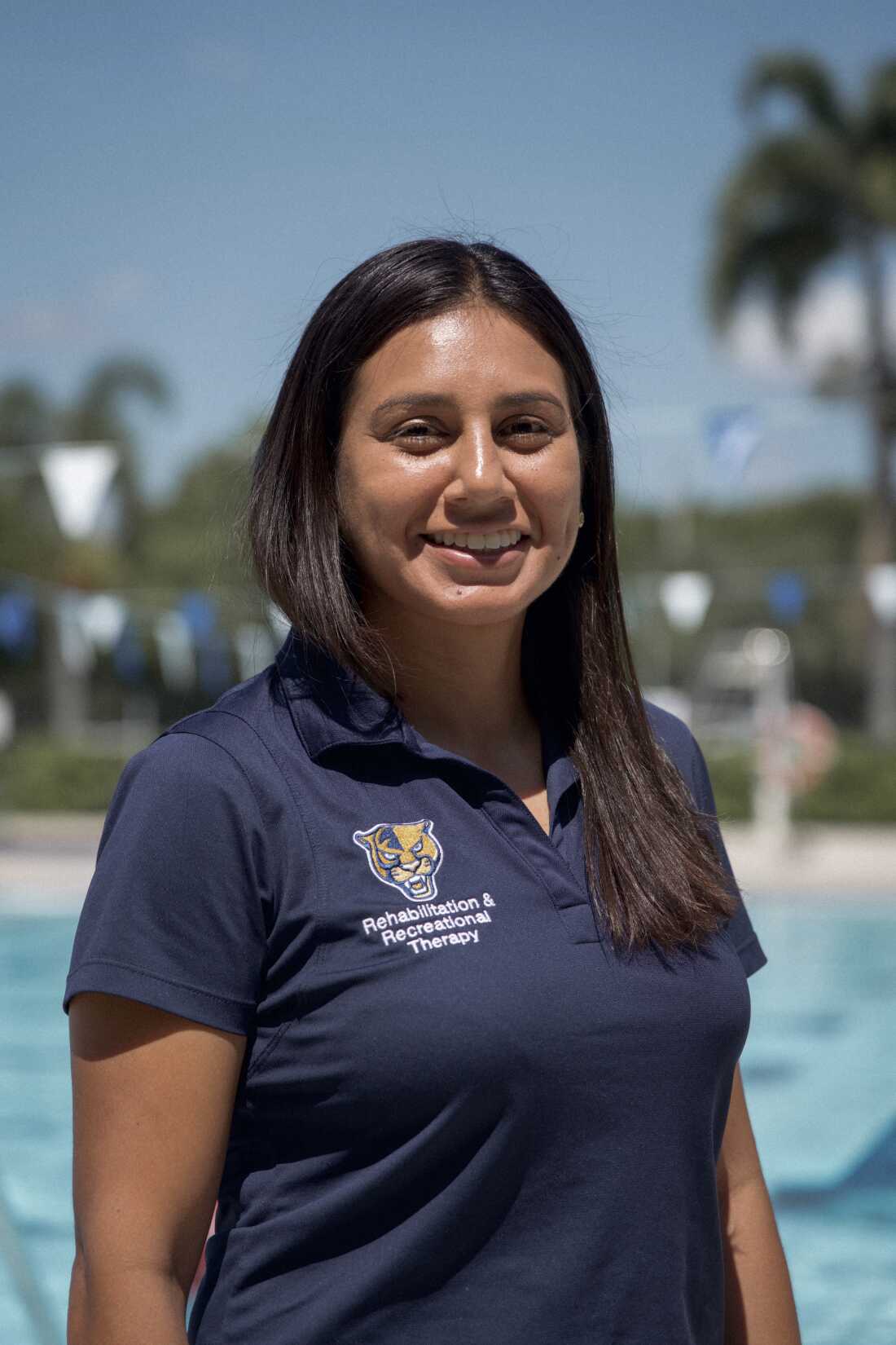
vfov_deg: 19.5
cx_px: 448
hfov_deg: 13.0
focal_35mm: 105
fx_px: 3920
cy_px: 672
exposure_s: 1/800
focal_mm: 105
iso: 100
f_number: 4.5
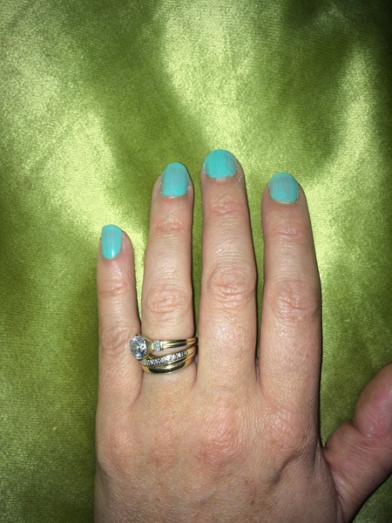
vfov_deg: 61.7
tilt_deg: -81.4
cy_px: 262
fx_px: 438
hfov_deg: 48.2
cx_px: 196
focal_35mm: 29
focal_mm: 4.15
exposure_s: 1/145
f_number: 2.2
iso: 32
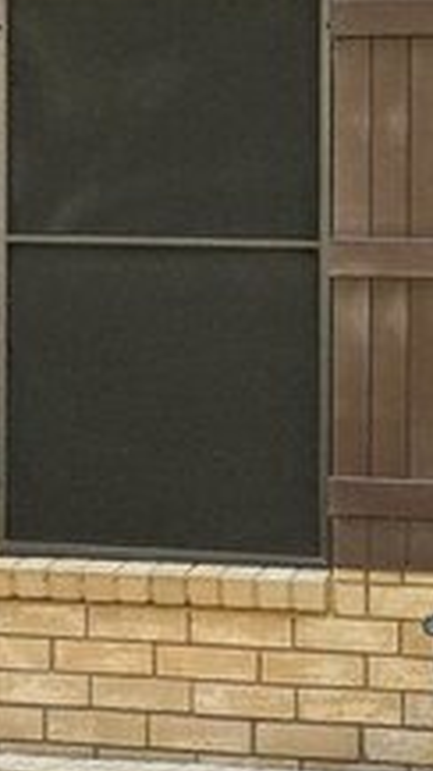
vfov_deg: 9.4
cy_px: -107
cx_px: -660
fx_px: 4635
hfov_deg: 5.2
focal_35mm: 227
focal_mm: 29
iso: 200
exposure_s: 1/160
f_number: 9
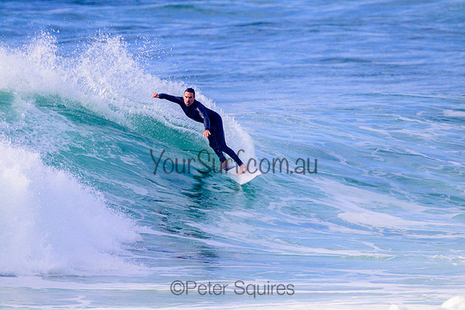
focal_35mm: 800
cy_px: 155
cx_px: 232
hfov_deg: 2.6
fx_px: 10335
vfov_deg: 1.7
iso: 1100
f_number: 11
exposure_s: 1/2000
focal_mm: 800
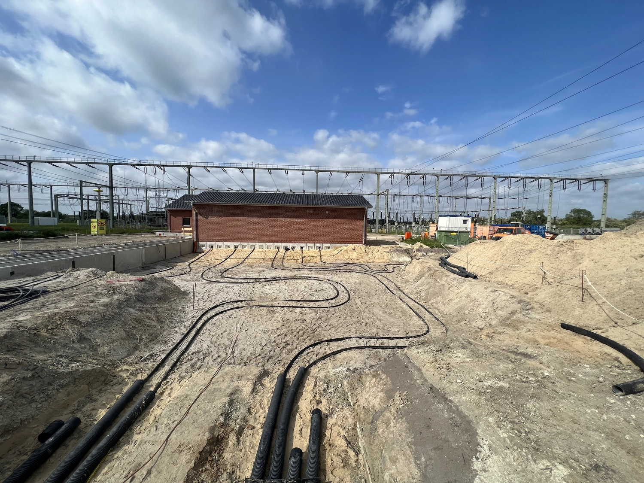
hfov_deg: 106.2
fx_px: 242
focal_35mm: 13
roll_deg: -0.7
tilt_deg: -3.9
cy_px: 242
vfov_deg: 89.9
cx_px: 322
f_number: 1.8
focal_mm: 1.57
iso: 32
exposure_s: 1/2538
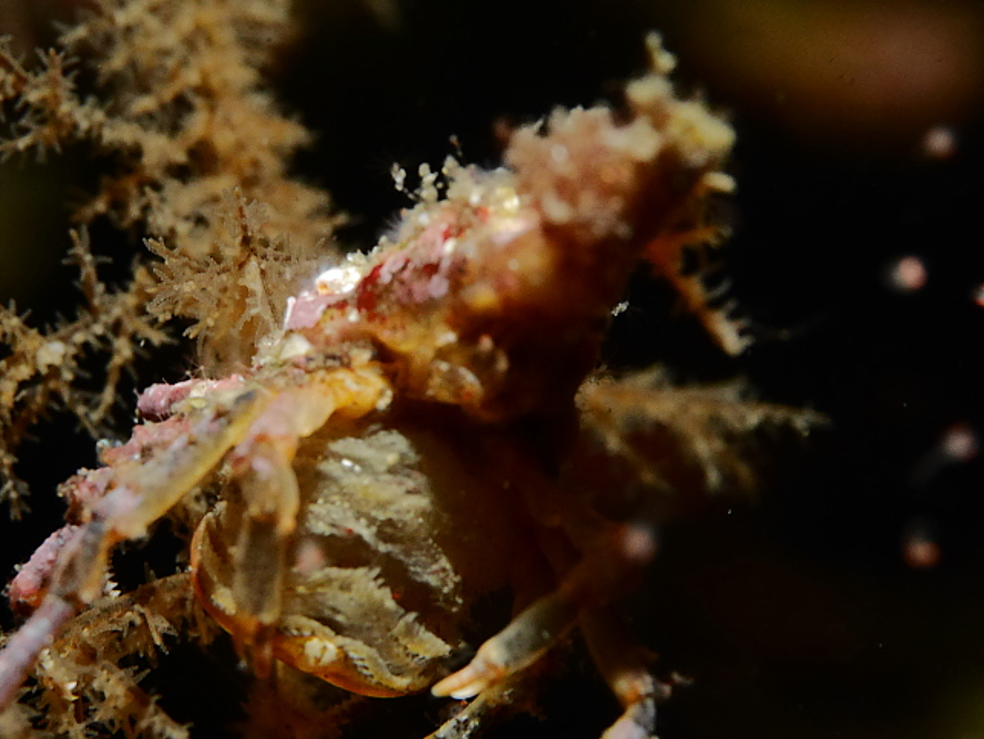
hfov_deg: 17.6
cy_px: 403
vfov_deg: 13.2
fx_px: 3185
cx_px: 491
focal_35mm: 112
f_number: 11
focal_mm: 45
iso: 2000
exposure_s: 1/100
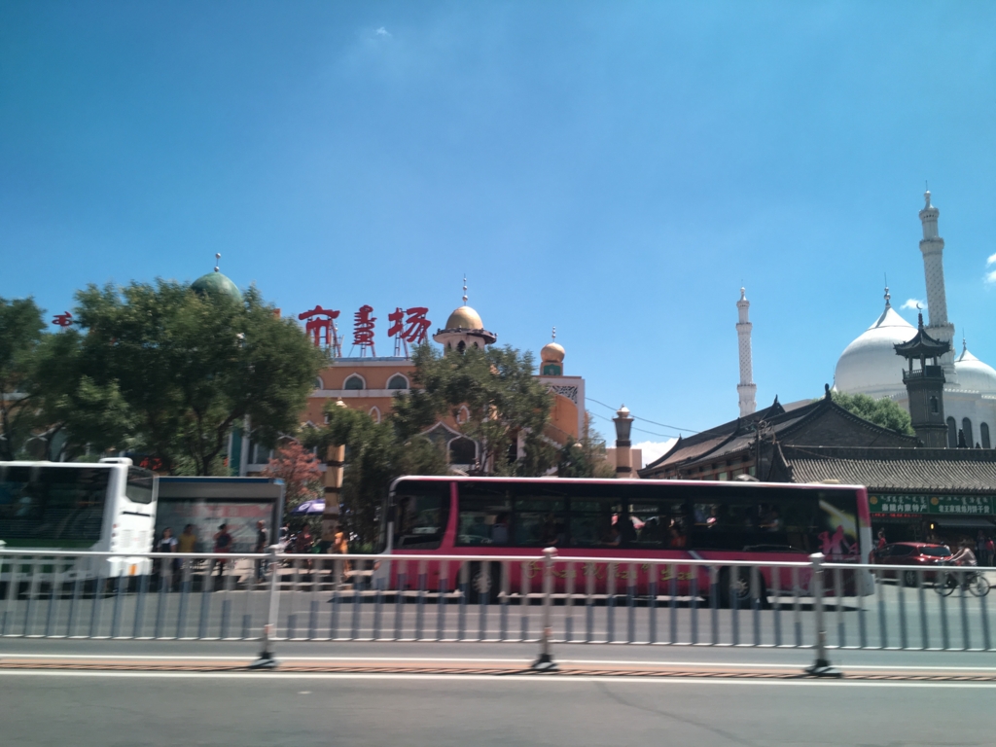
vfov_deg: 48.2
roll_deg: -0.3
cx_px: 498
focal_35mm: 29
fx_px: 834
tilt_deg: +6.2
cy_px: 374
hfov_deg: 61.7
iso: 32
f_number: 2.2
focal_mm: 4.15
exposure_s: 1/100
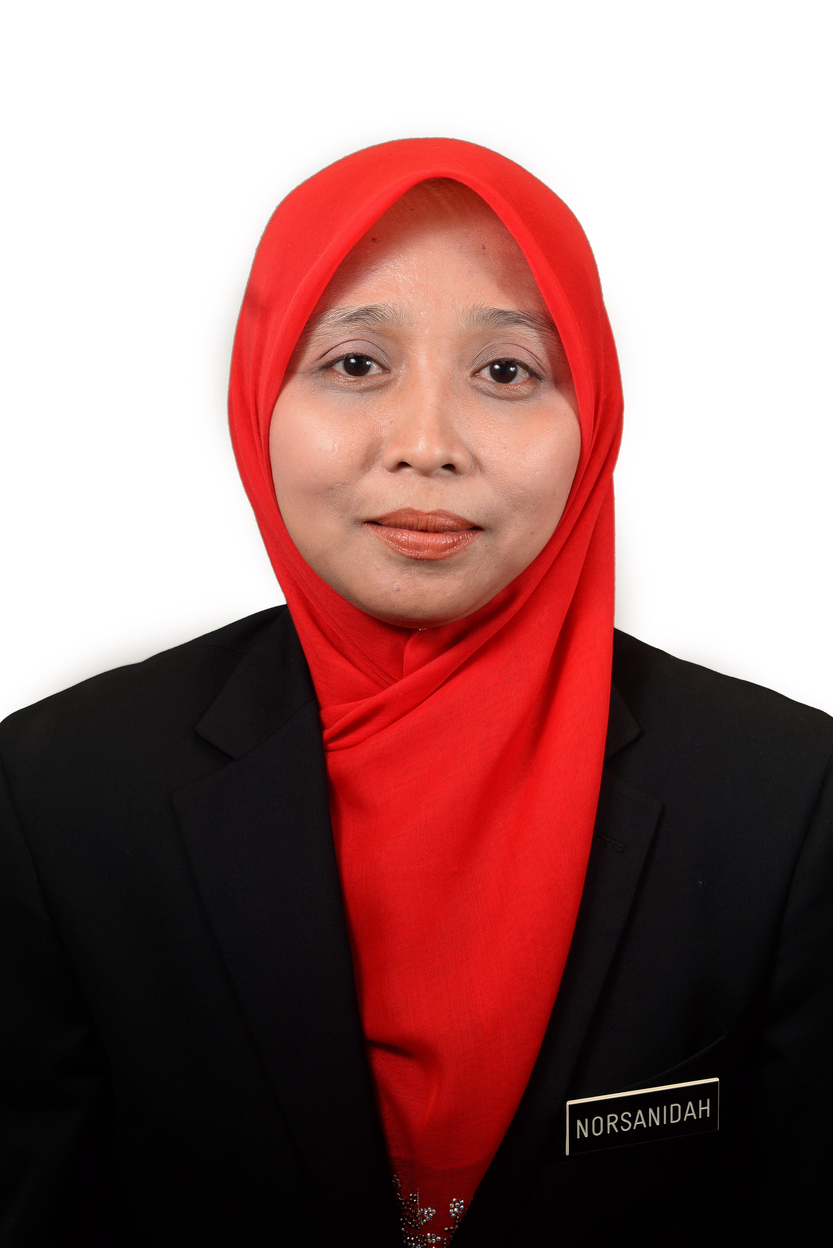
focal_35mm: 50
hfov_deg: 27.0
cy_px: 624
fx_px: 1734
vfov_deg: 39.6
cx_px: 416
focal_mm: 50
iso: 250
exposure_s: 1/80
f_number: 5.6
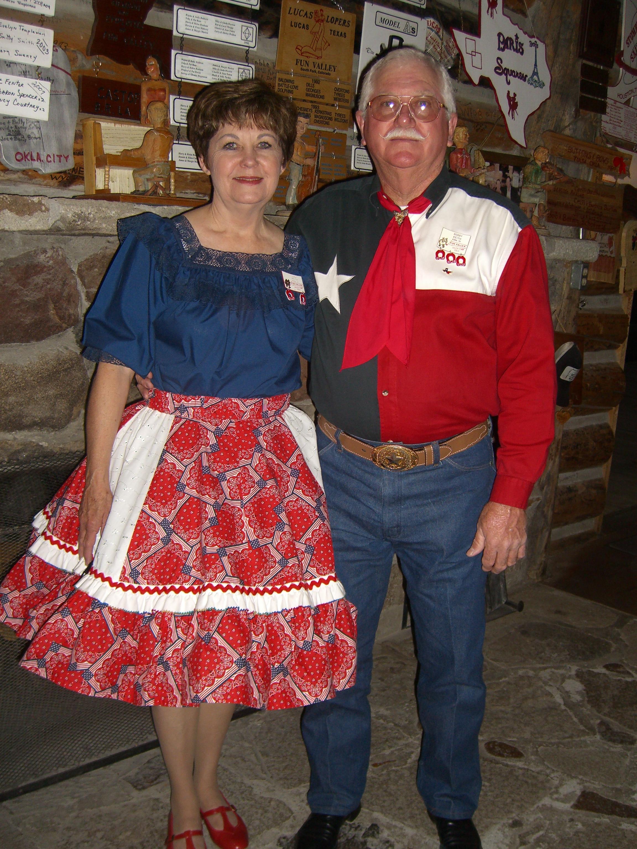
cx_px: 318
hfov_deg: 37.7
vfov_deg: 49.0
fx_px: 932
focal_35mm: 38
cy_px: 424
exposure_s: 1/60
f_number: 2.8
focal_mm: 7.9
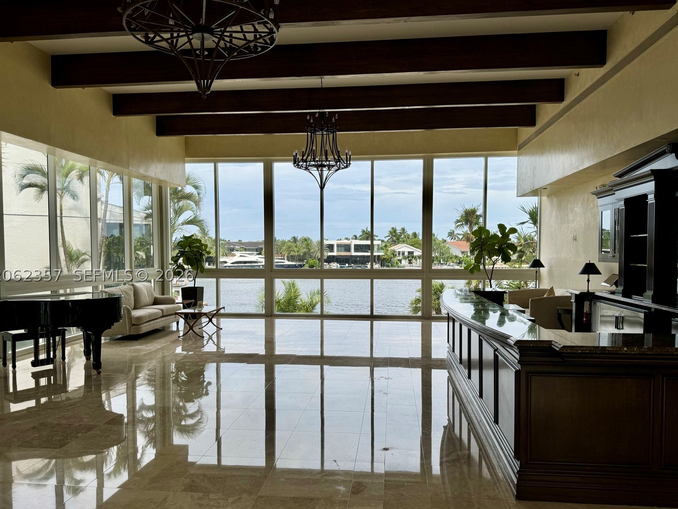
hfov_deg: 67.3
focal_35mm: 26
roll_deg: +0.1
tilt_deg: -2.3
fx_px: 509
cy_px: 275
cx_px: 335
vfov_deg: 53.0
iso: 80
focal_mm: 6.76
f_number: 1.78
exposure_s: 1/1094
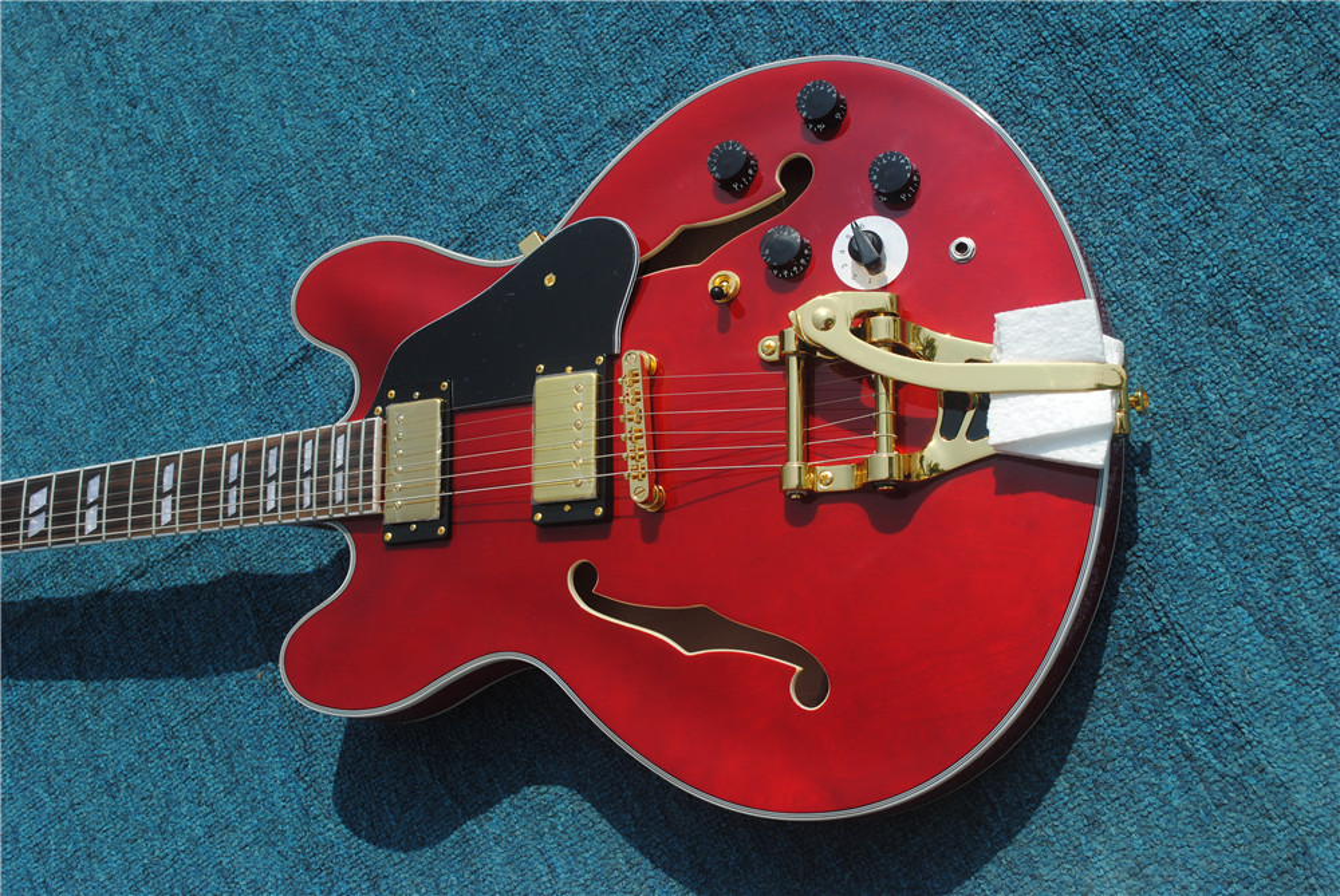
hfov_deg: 37.8
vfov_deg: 25.8
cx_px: 670
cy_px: 448
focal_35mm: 52
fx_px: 1956
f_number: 9
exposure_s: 1/320
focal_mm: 35
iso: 100
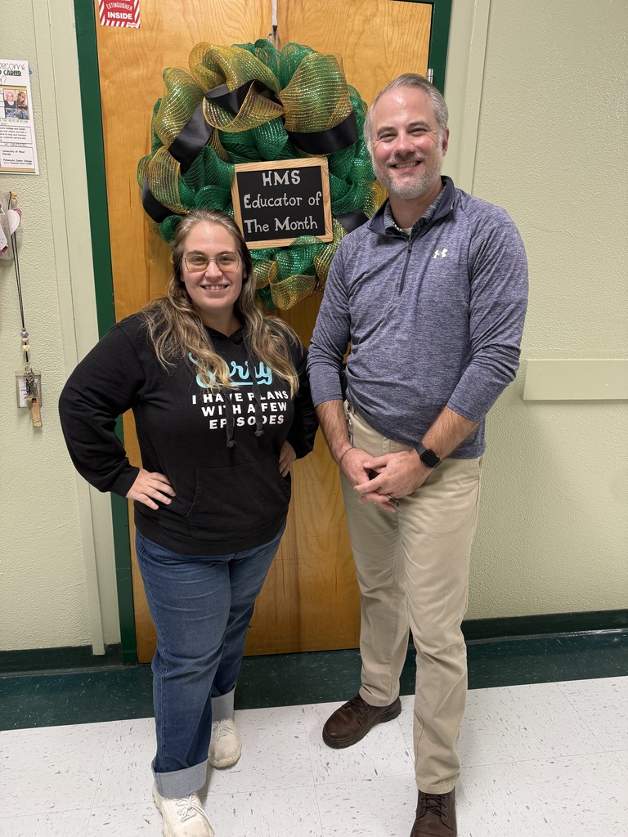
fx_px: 581
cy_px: 418
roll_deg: -1.9
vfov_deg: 71.6
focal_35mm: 24
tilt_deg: -16.9
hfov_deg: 56.8
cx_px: 314
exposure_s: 1/60
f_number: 1.78
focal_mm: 6.76
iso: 125
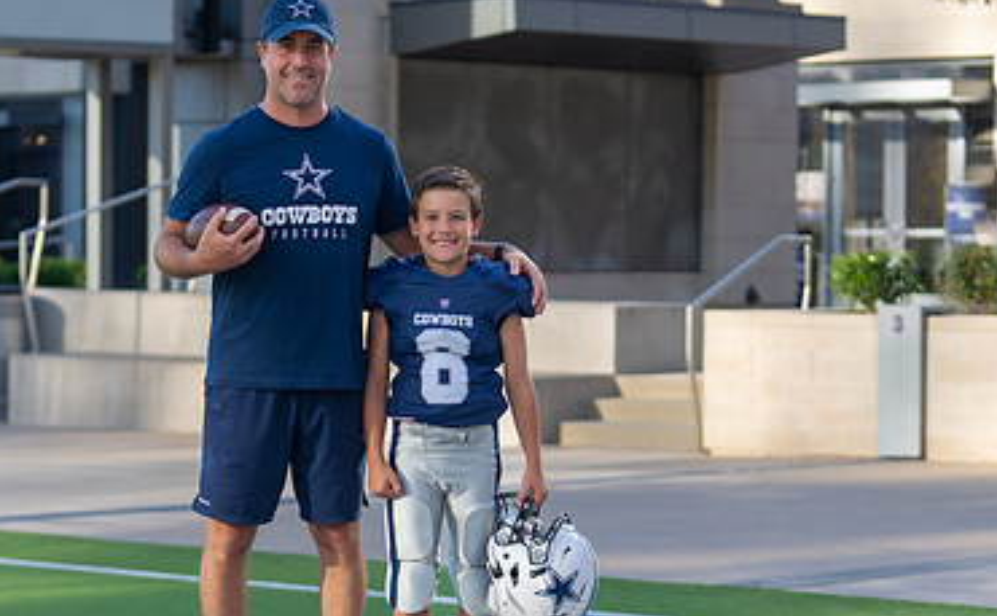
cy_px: 385
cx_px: 368
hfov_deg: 17.4
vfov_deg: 10.8
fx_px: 3249
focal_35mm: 120
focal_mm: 72
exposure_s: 1/500
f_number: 2.8
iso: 100
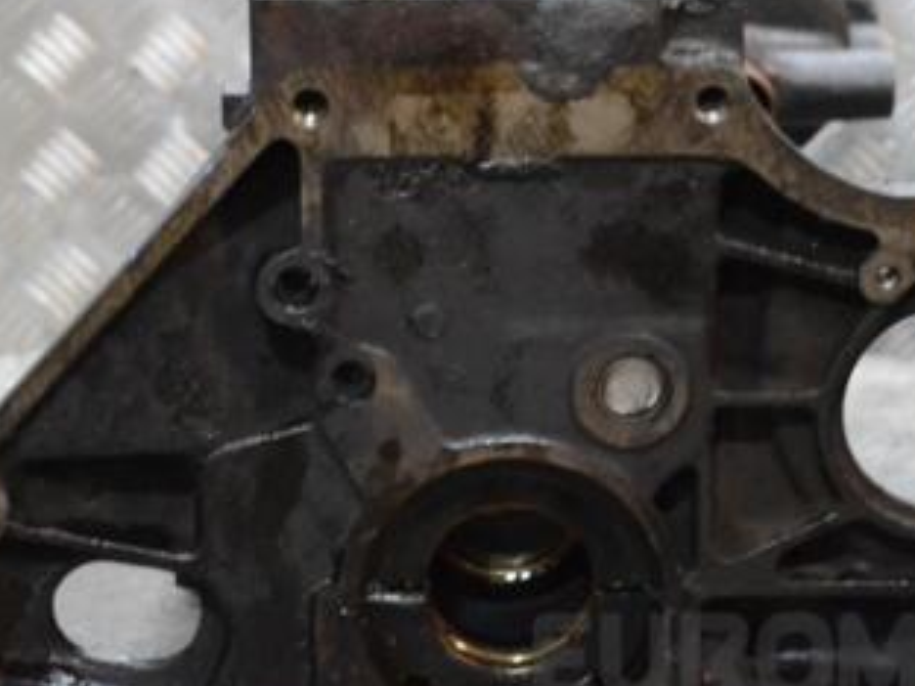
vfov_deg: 11.9
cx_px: 478
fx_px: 3302
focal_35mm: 125
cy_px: 267
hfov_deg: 15.8
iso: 3200
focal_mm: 45
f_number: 5.3
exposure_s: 1/25
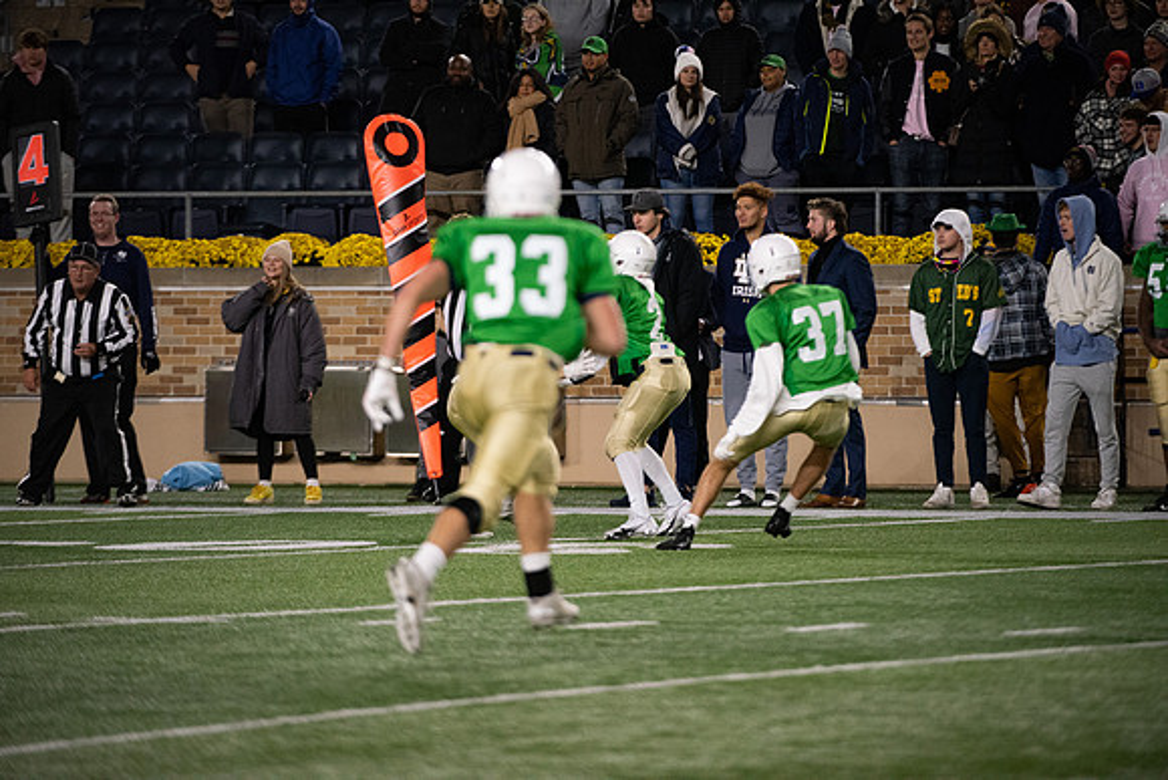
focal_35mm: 310
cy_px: 390
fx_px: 10060
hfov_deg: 6.6
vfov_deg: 4.4
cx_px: 584
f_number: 4
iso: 3600
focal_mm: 310
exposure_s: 1/500
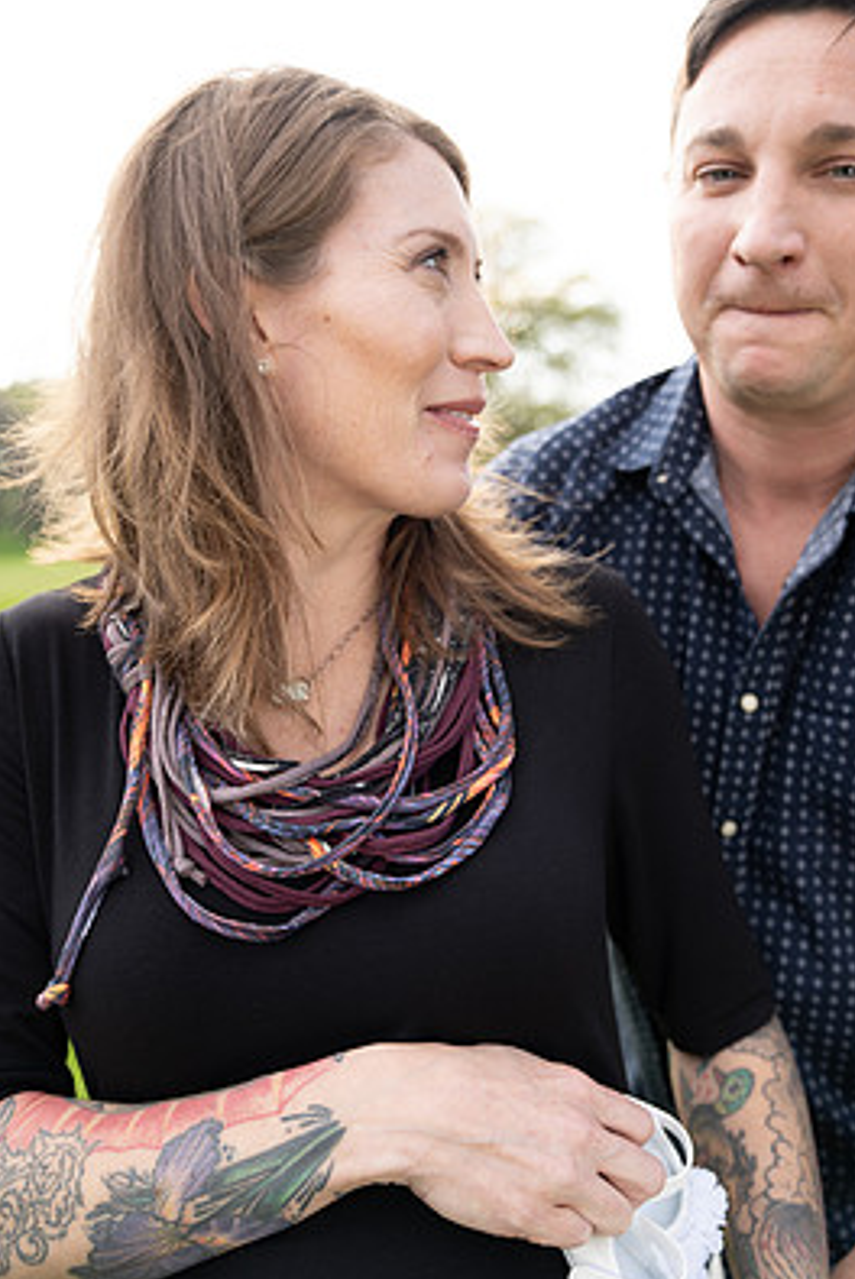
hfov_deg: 40.0
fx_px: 1173
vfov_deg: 57.0
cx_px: 453
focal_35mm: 33
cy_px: 563
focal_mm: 29
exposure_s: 1/125
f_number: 3.2
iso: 125
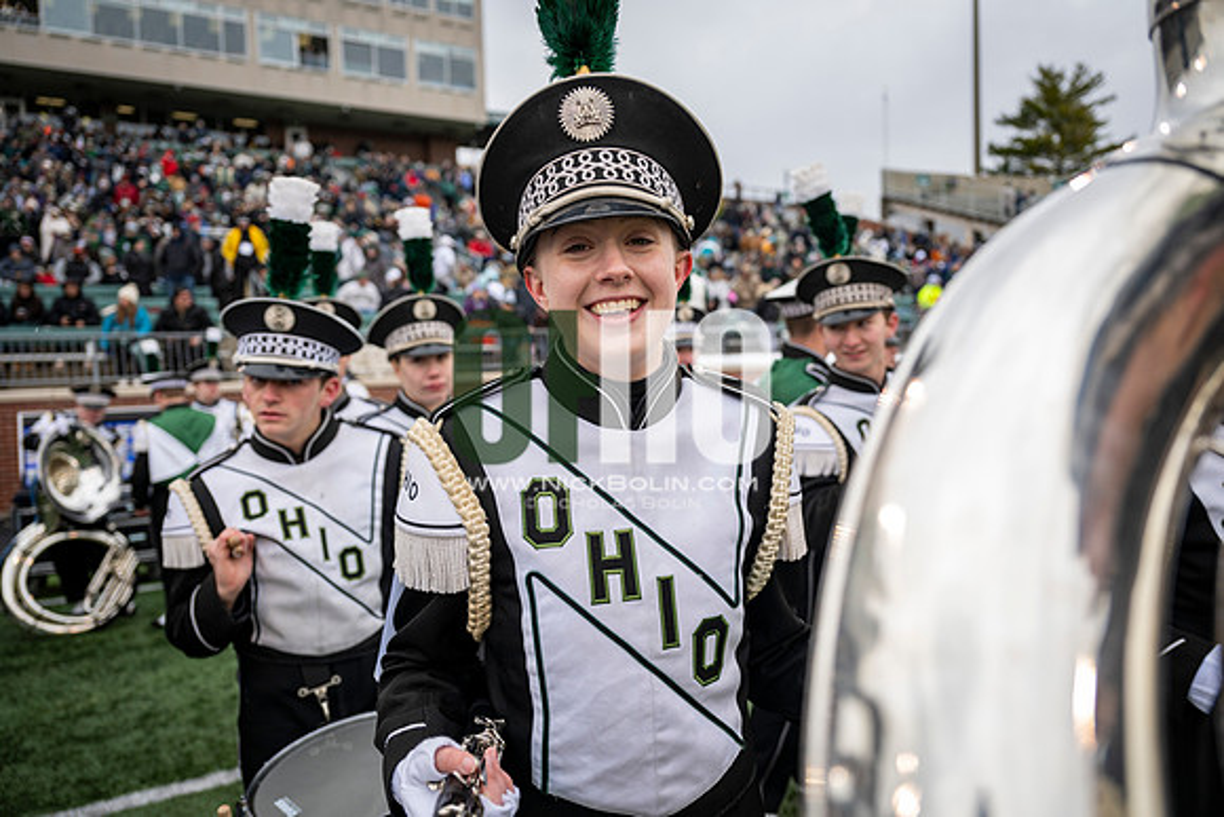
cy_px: 408
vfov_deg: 53.2
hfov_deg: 73.7
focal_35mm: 24
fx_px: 816
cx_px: 612
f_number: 2.8
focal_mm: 24
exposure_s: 1/500
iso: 160
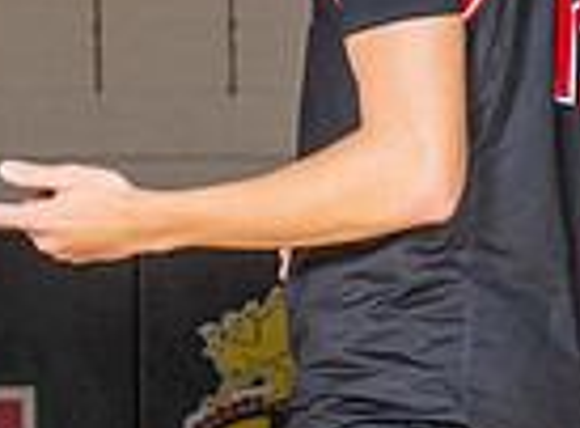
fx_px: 5496
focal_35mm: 330
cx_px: -292
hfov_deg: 6.0
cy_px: 30
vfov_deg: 4.5
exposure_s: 1/100
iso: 400
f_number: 7.1
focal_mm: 70
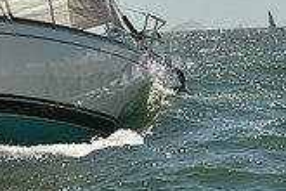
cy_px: -8
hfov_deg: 8.3
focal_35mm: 246
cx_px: -36
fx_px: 1954
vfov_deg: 5.6
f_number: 13
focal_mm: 70
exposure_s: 1/800
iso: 320
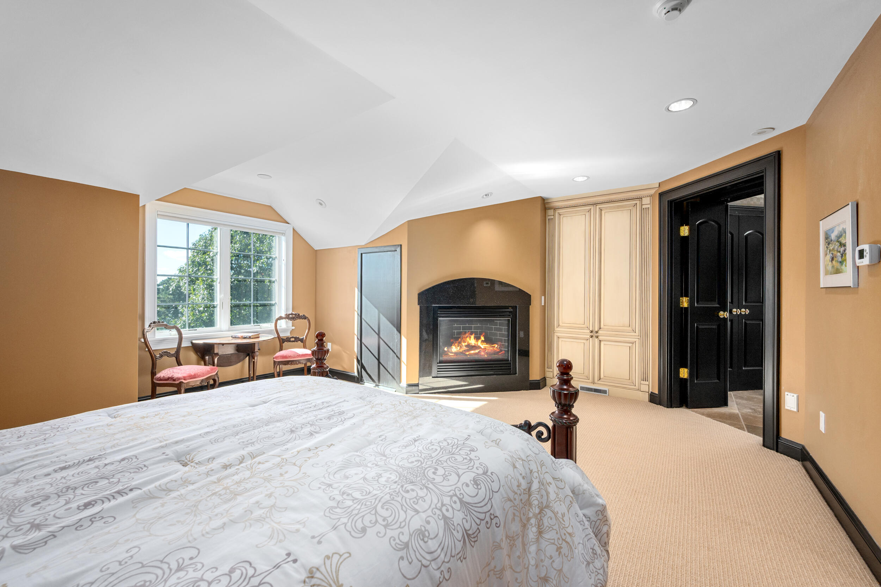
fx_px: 355
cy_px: 294
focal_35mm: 14
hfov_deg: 102.3
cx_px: 440
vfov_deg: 79.2
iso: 500
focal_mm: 14.5
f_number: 8
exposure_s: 1/15
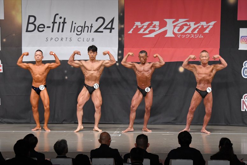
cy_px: 82
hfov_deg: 14.9
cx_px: 124
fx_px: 946
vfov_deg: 9.9
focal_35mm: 138
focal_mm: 92
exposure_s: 1/400
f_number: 5.6
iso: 5000
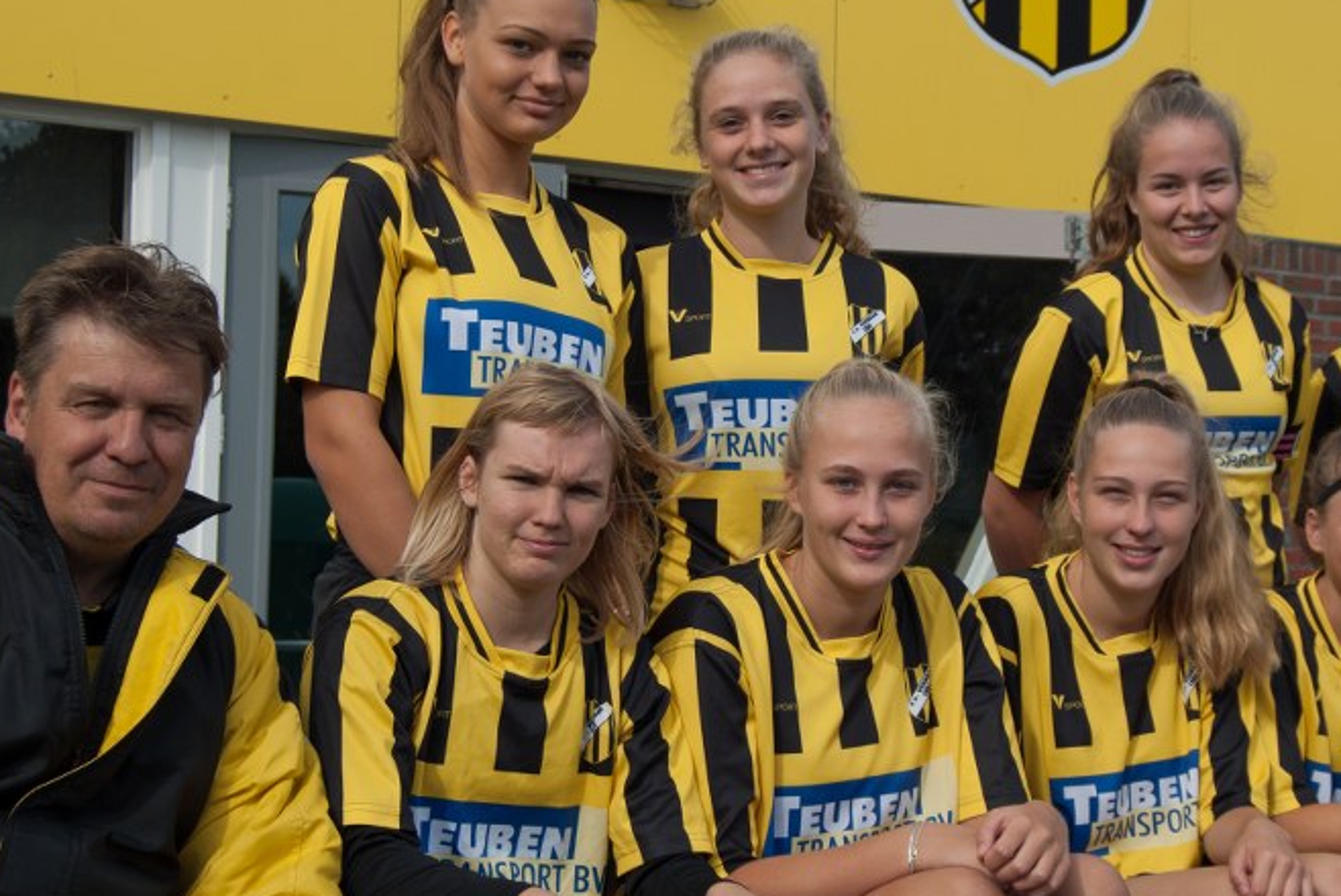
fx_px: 2974
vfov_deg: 17.1
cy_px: 414
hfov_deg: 25.3
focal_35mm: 80
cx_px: 870
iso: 100
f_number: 8
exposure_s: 1/250
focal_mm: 35
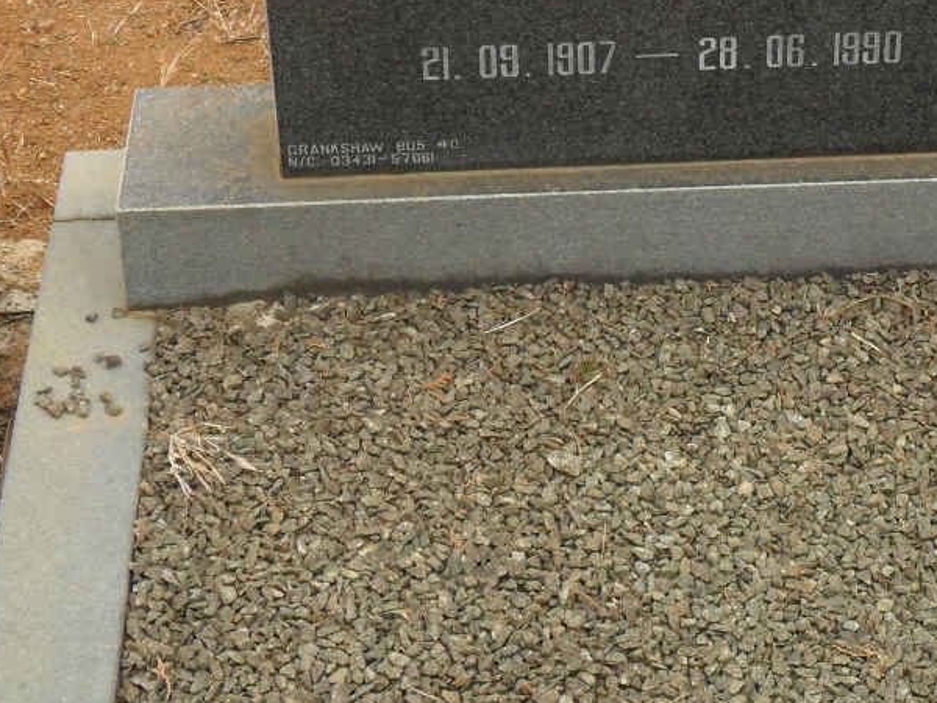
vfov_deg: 14.1
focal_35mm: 104
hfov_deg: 18.8
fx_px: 2815
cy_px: 111
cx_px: 692
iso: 100
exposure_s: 1/180
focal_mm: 9.3
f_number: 5
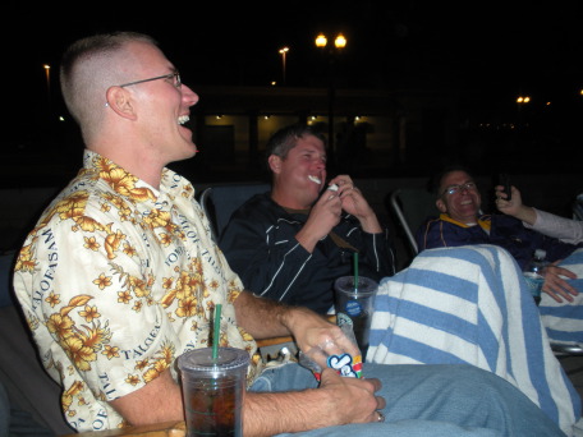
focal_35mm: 36
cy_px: 218
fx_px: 606
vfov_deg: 39.7
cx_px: 292
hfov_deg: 51.4
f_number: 3.5
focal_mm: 6.3
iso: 125
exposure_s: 1/60
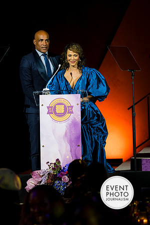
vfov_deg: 9.1
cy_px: 112
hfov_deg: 6.1
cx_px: 75
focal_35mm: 225
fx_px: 1406
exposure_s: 1/50
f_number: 3.5
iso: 90
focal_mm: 150
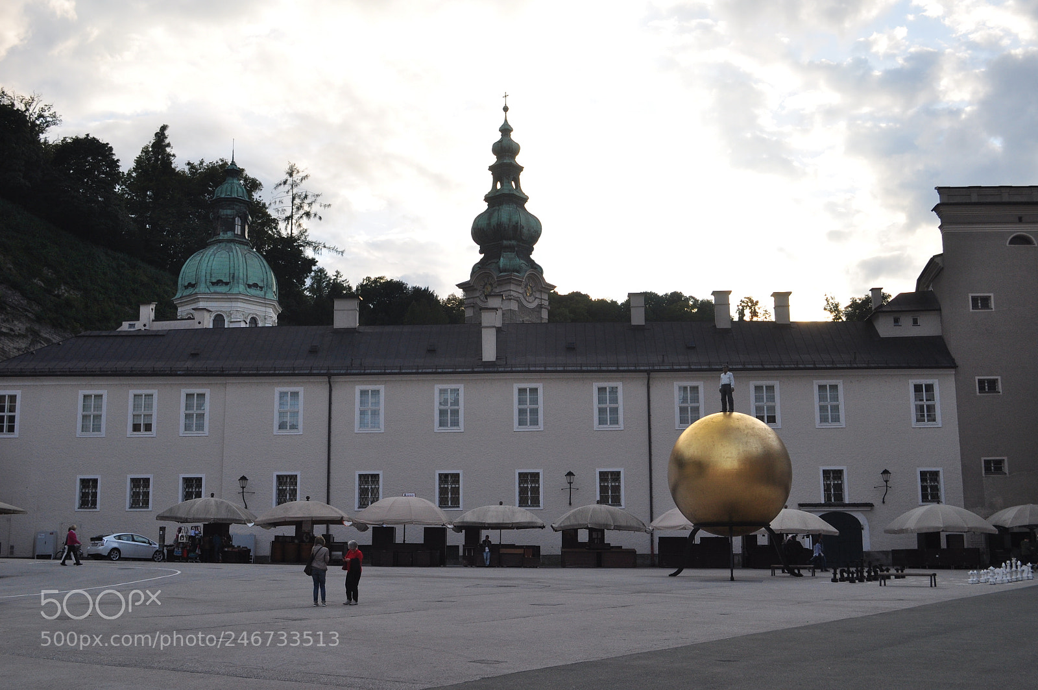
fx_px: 1210
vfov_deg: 31.8
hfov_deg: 46.4
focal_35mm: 42
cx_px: 519
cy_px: 345
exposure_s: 1/60
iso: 280
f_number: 8
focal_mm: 28
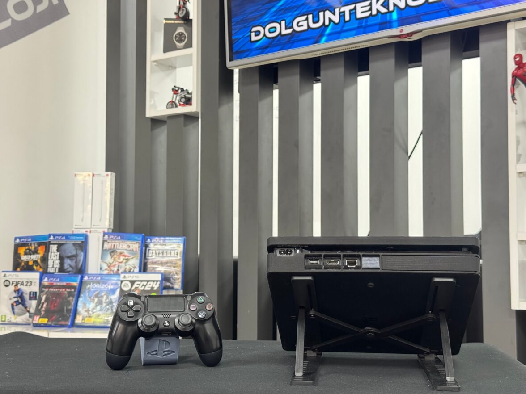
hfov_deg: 38.9
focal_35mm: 49
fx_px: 745
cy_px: 197
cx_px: 264
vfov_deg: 29.7
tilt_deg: +3.5
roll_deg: -1.0
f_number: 1.78
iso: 500
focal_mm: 6.76
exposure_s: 1/30
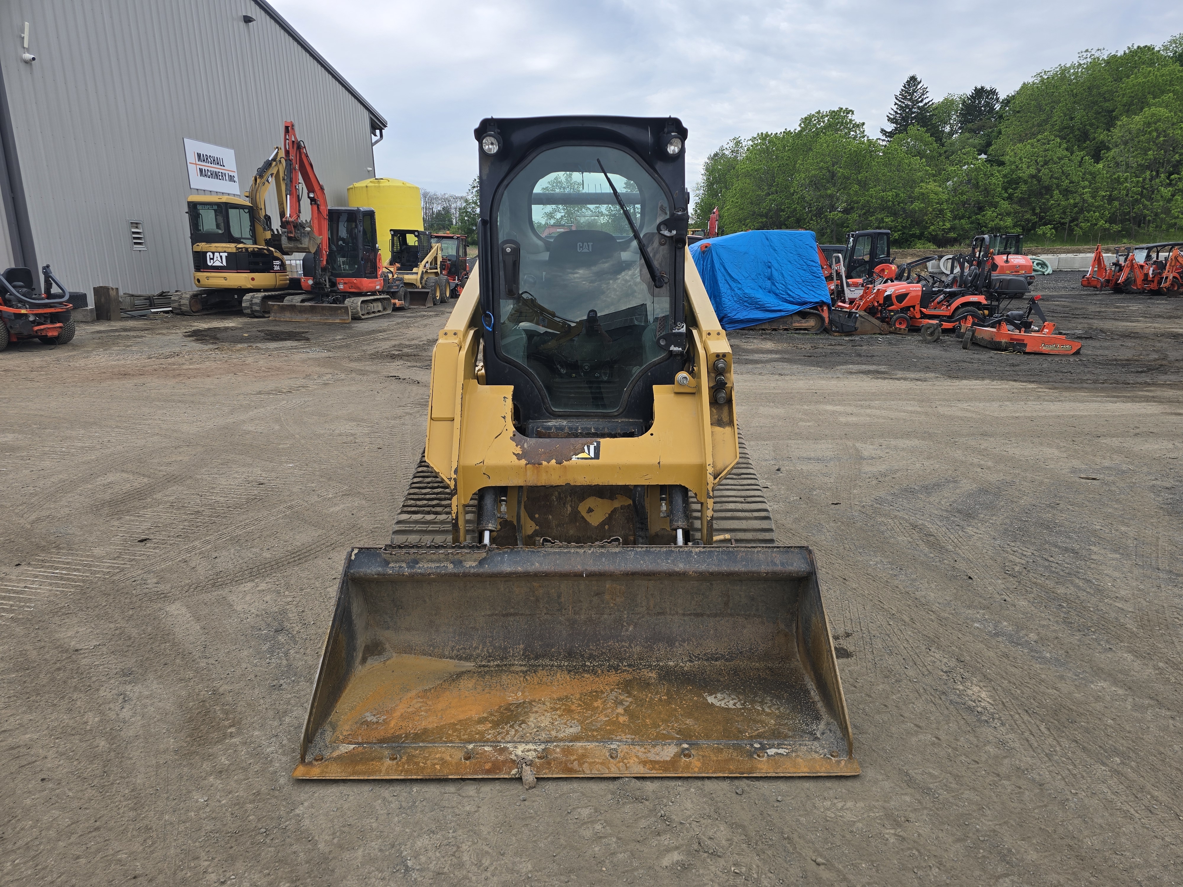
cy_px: 444
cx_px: 592
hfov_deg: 73.9
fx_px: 786
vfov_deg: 58.9
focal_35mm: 23
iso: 12
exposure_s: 1/302
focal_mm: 6.3
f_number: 1.7
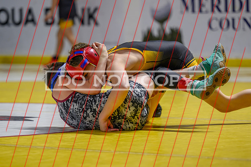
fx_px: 1426
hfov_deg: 10.1
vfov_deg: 6.7
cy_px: 99
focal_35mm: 204
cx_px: 108
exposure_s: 1/800
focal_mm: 150
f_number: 2.8
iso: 1000
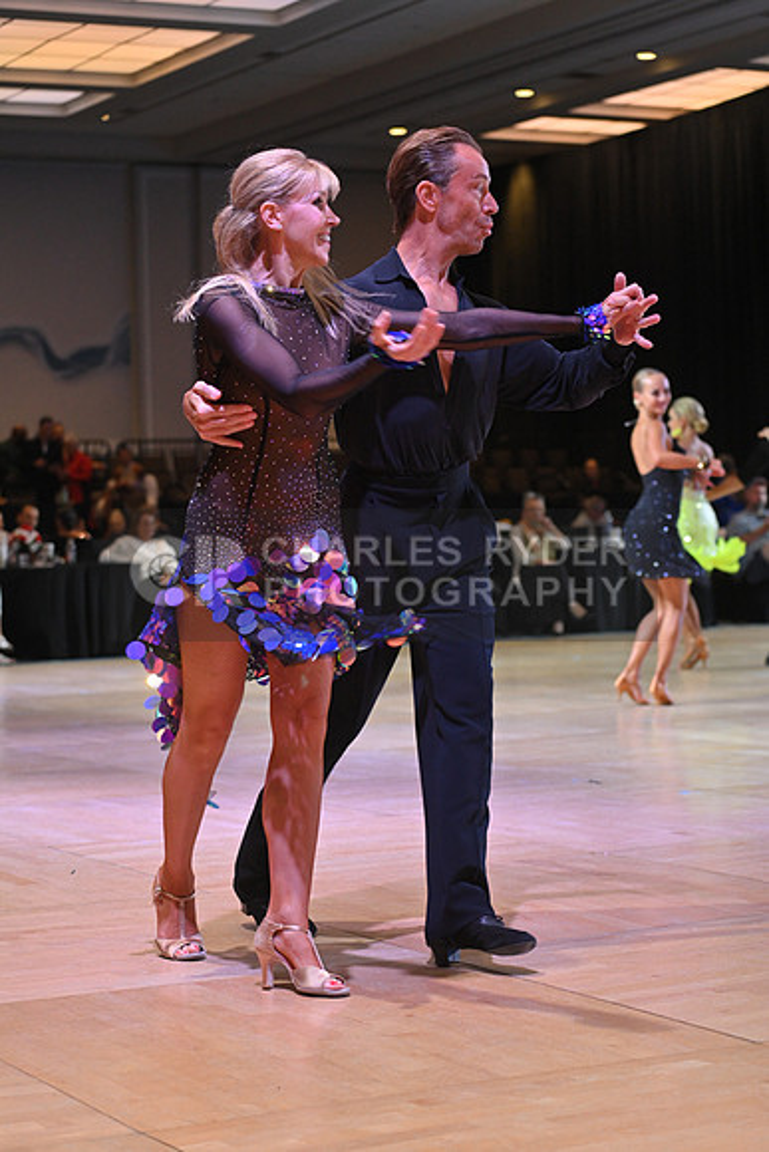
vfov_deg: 25.4
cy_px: 576
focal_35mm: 80
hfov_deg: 17.1
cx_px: 384
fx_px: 2562
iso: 2000
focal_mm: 80
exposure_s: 1/320
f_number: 4
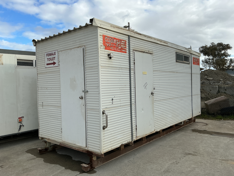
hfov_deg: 61.7
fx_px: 196
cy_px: 88
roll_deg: +0.5
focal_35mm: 29
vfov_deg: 48.2
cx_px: 117
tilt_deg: -1.2
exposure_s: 1/1730
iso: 25
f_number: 1.8
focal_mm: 3
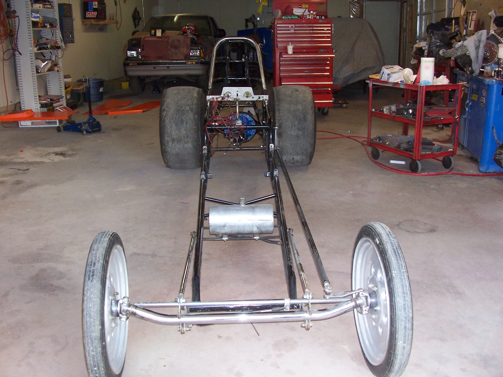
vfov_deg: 40.7
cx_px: 252
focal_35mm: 35
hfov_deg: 52.6
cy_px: 188
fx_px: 509
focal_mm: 6
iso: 140
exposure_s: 1/60
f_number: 2.8
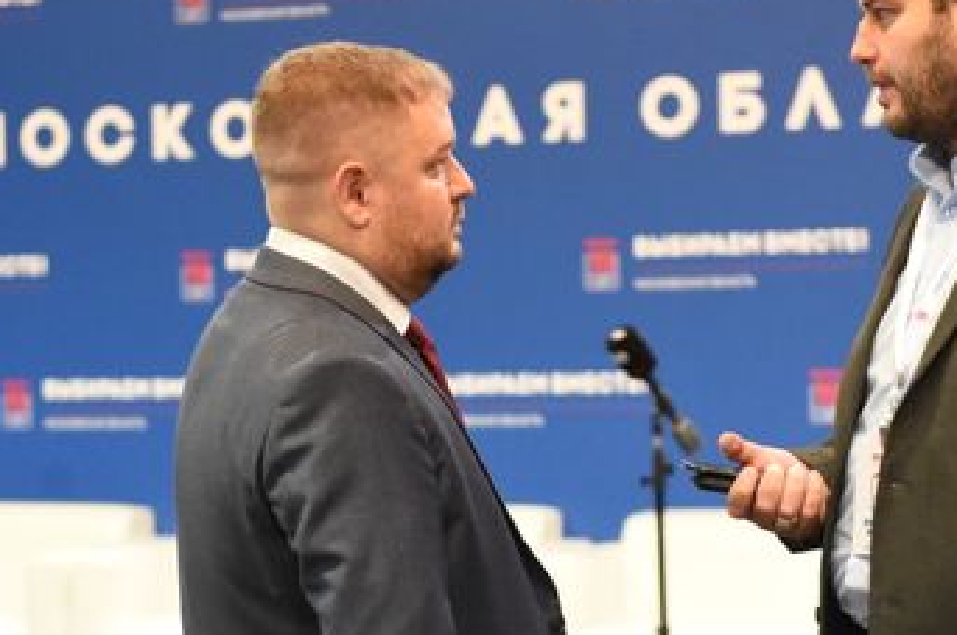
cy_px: 364
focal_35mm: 127
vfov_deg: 10.8
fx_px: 3371
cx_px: 442
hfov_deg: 16.2
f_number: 4
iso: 12800
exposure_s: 1/500
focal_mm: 62
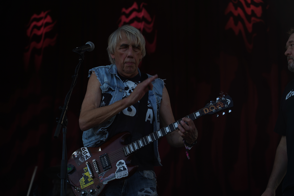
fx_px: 857
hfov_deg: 19.5
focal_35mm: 105
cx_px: 147
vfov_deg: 13.0
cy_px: 98
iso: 100
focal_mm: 105
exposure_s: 1/320
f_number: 5
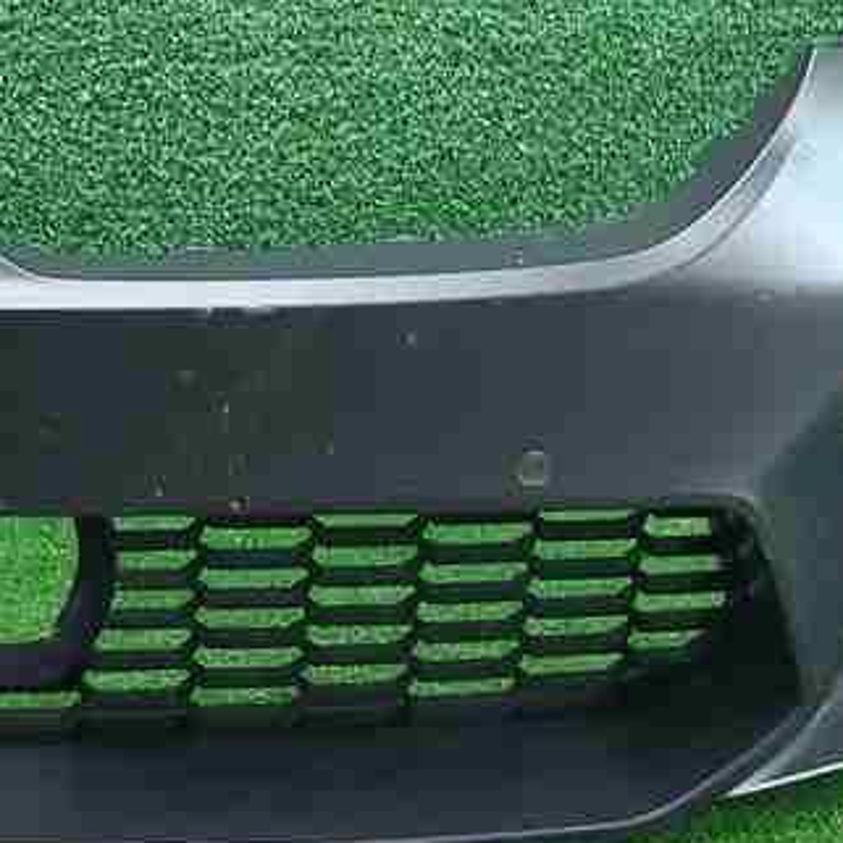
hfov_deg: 16.4
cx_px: -87
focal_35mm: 103
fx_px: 2838
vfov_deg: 16.5
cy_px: -18
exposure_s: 1/50
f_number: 1.8
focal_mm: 5.4
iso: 248
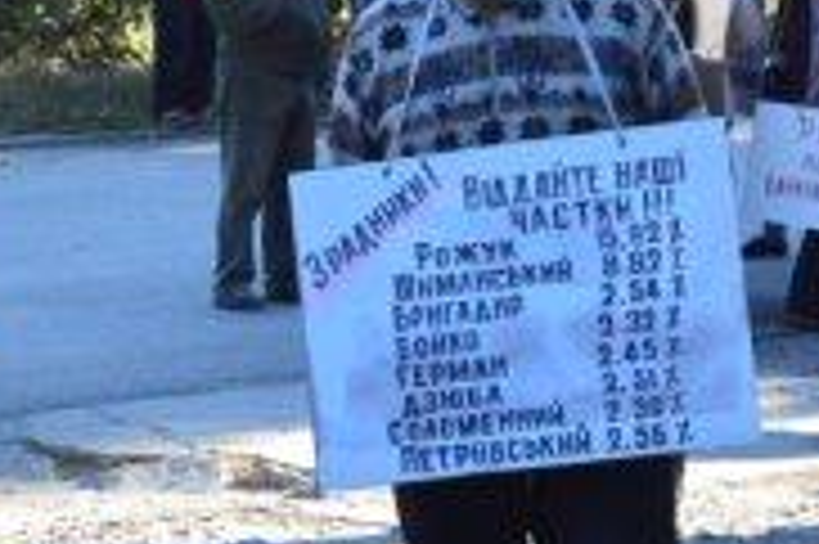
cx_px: 387
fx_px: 4619
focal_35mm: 203
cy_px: 243
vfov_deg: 6.7
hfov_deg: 10.1
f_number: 13
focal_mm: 55
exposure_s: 1/640
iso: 3200
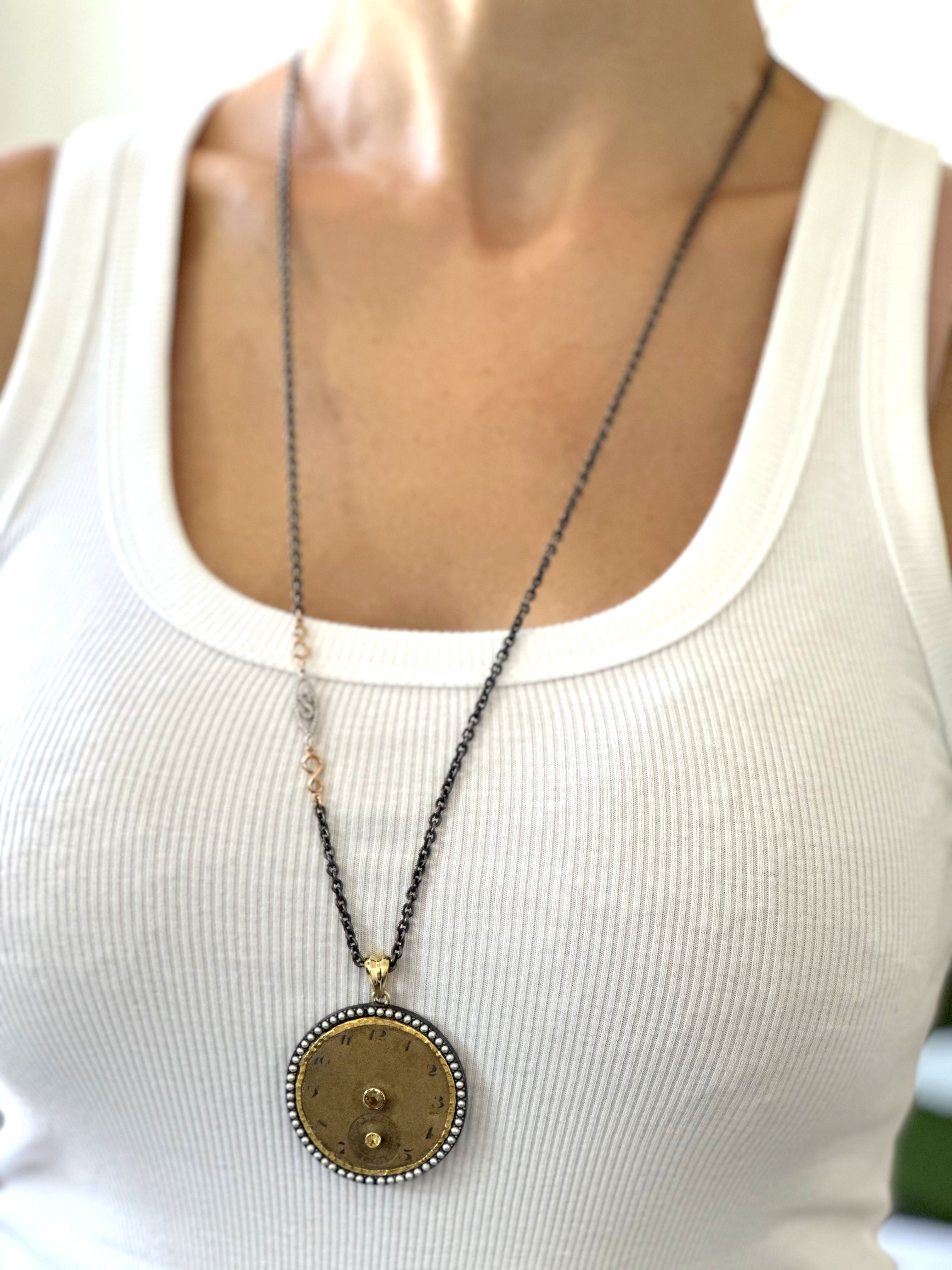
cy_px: 635
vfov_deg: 25.3
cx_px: 476
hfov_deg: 19.1
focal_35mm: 77
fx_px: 2824
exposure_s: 1/121
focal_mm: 9
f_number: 2.8
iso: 250
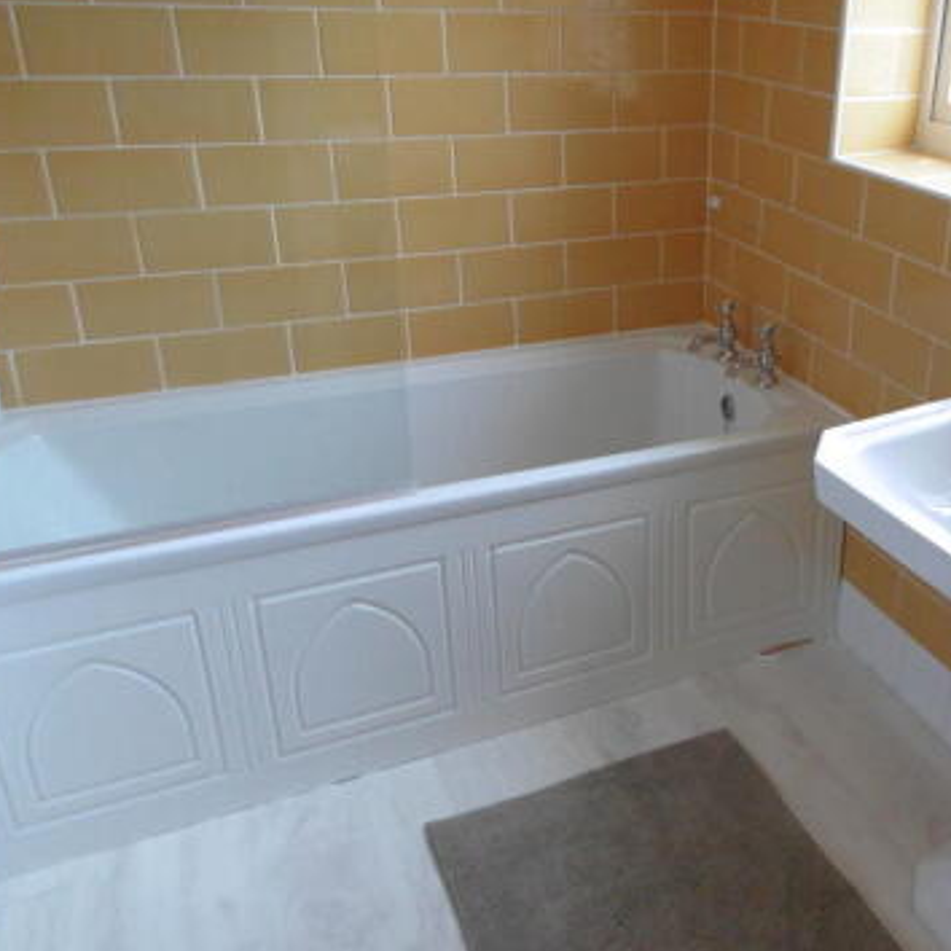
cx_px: 705
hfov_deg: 49.2
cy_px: 420
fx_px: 995
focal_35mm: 32
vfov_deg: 51.0
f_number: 3
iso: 250
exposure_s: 1/60
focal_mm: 4
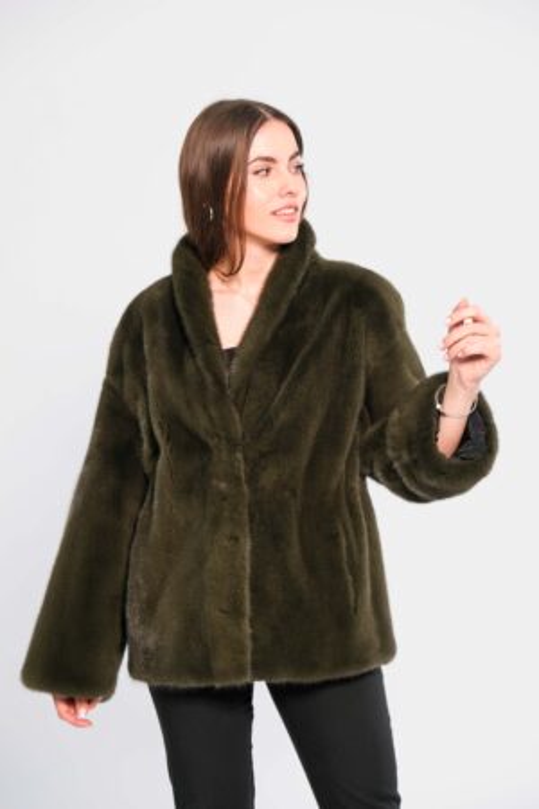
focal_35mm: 83
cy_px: 404
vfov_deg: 24.5
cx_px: 270
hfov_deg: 16.5
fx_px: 1864
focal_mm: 55
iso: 100
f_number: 3.2
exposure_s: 1/160
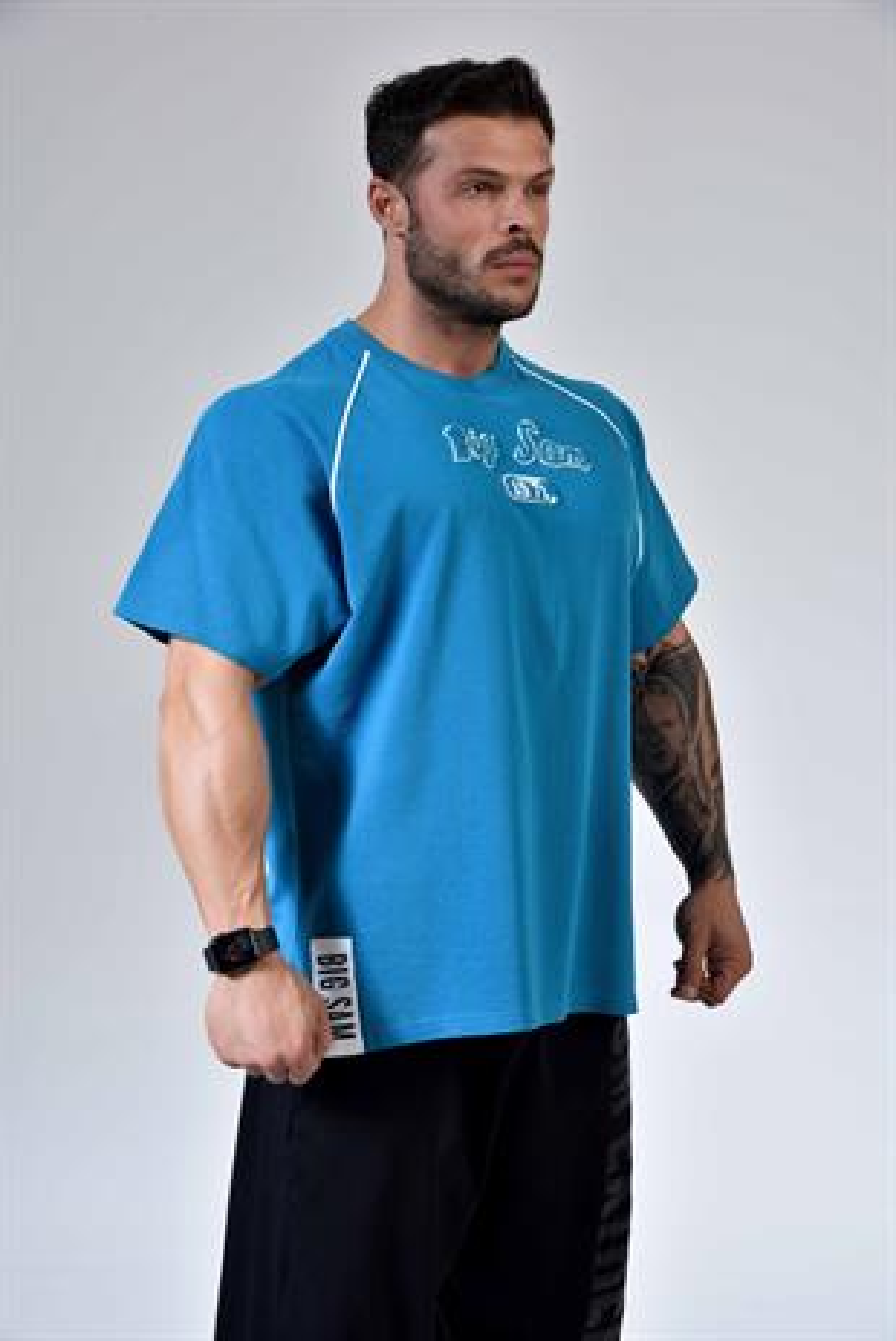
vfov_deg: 26.0
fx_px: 2907
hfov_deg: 17.5
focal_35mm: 78
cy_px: 670
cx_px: 448
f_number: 11
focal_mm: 78
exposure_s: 1/100
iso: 200
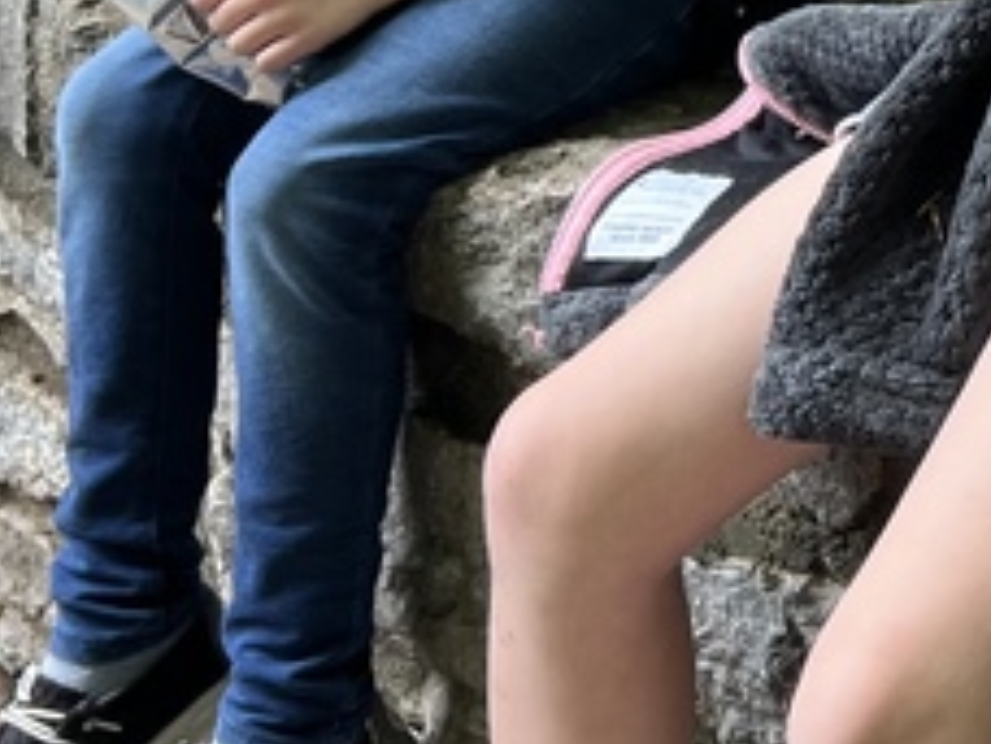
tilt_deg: -14.3
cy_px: -183
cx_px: 1356
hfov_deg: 15.8
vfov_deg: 12.3
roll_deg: +0.3
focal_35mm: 117
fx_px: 3350
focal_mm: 5.7
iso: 32
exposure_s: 1/129
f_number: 1.5
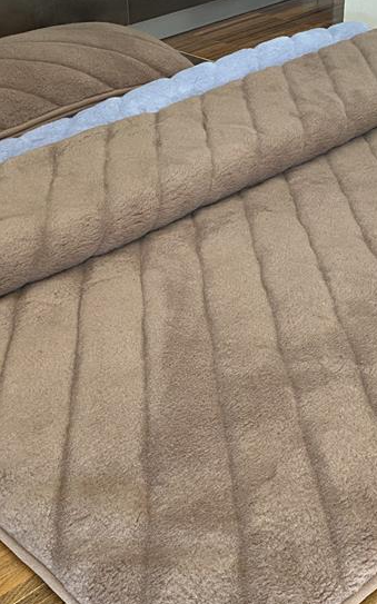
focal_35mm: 52
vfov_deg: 38.7
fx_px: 856
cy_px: 369
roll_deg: +2.0
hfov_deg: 24.8
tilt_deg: -37.3
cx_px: 177
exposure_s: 1/60
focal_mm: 4.25
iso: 200
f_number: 1.8
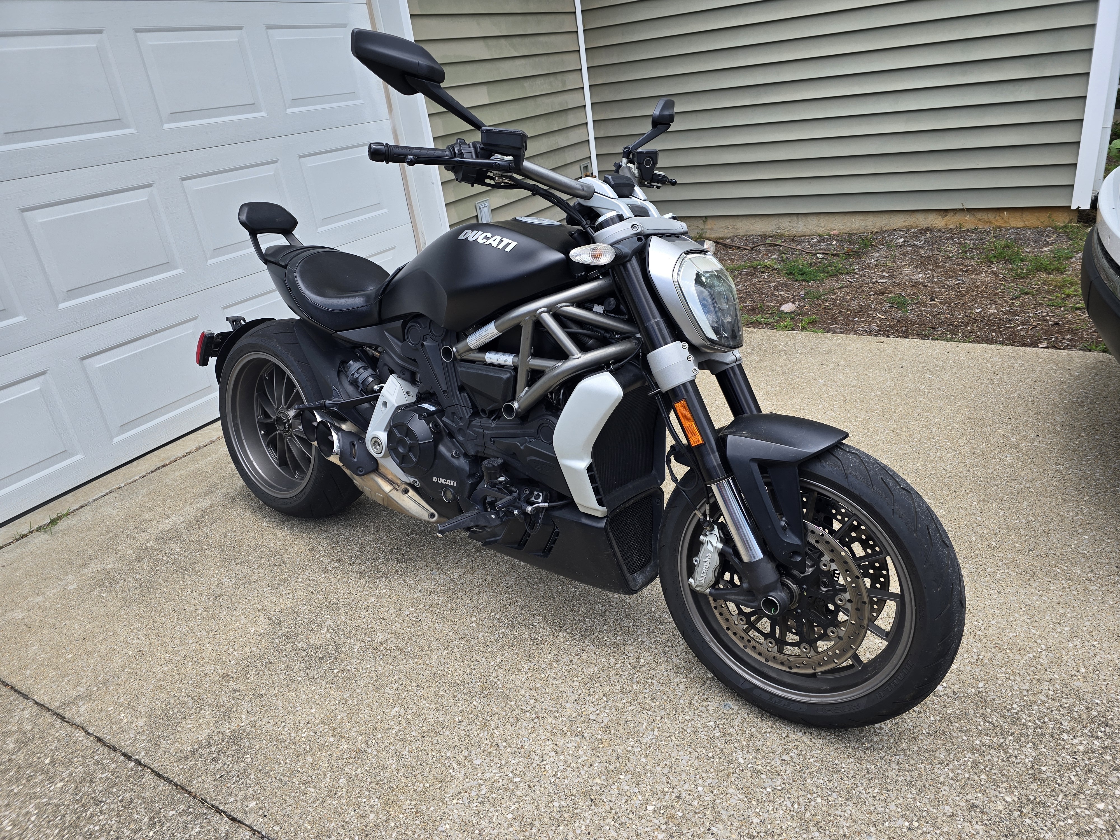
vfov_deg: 58.9
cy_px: 420
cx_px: 560
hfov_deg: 73.9
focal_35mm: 23
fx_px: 744
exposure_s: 1/285
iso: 12
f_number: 1.7
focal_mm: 6.3
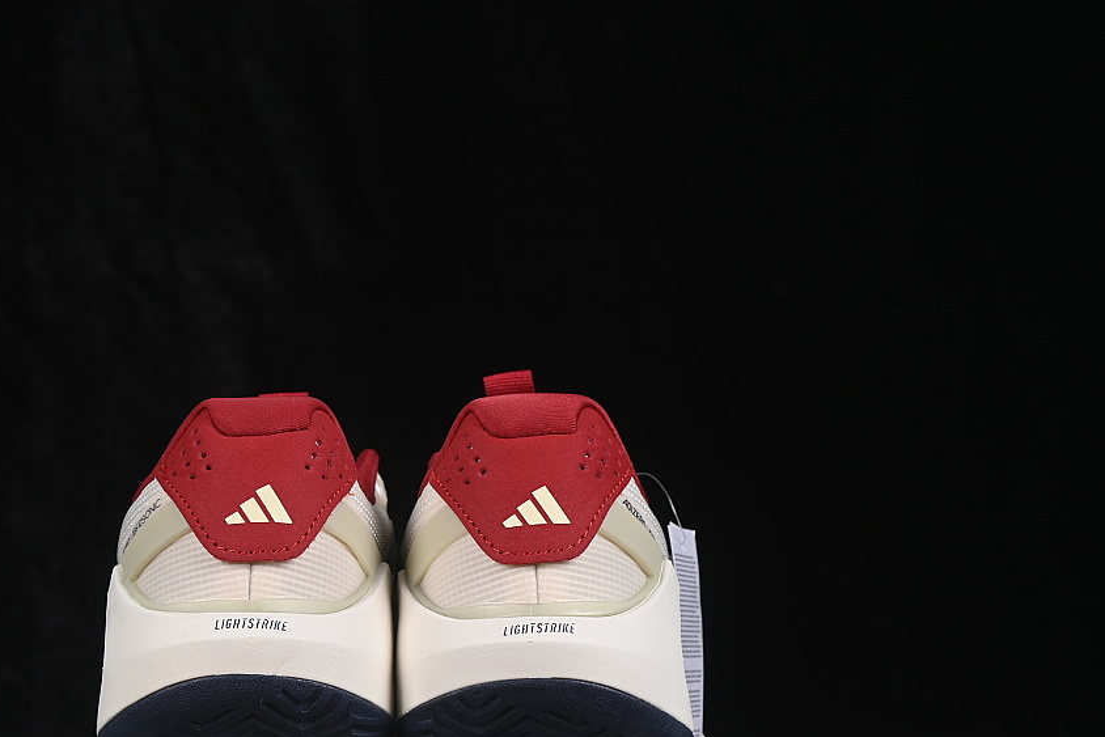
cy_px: 459
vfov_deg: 14.2
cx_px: 415
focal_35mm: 96
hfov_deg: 21.2
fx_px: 2947
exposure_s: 1/80
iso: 160
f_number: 8
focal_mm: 50
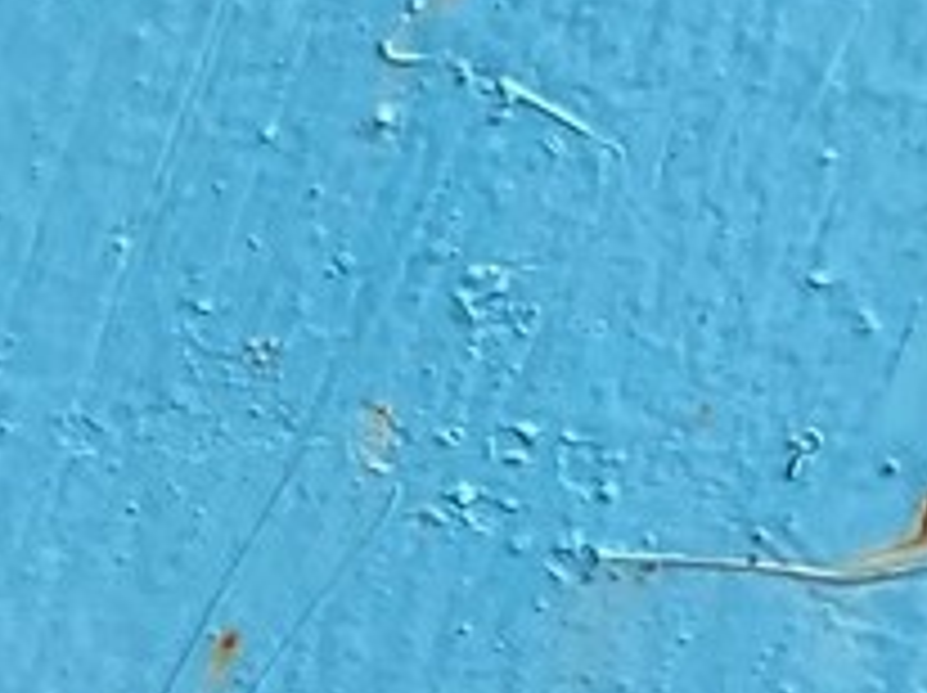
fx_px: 4868
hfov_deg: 9.0
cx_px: -1804
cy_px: 171
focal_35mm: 182
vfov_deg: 8.1
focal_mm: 4.25
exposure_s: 1/515
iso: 32
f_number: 1.8
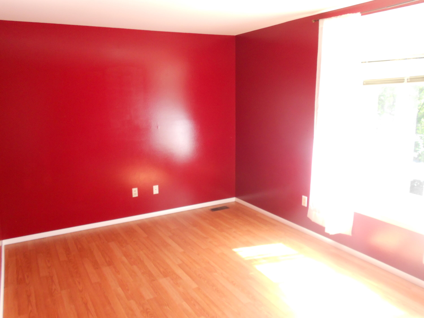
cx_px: 212
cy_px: 159
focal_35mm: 29
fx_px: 355
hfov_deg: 61.7
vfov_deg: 48.2
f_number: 3.4
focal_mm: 5.1
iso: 200
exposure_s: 1/30
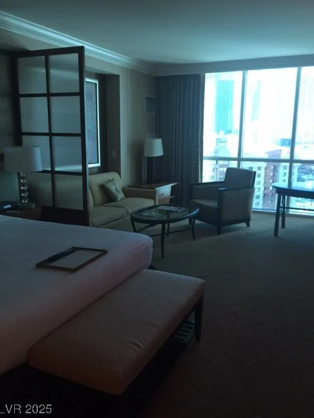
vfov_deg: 60.0
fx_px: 363
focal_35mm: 30
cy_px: 205
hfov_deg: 46.8
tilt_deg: -10.2
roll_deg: -0.7
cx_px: 158
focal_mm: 4.15
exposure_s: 1/15
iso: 40
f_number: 2.2
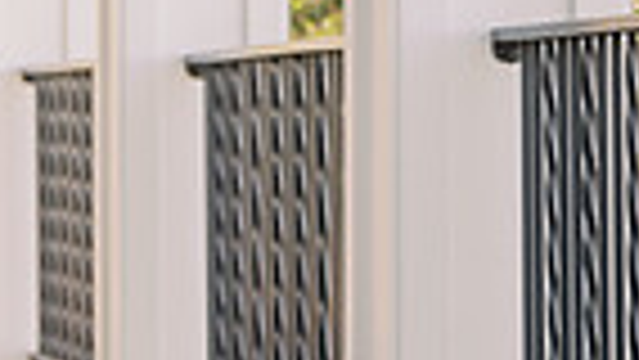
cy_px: 194
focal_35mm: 274
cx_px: -252
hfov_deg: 7.8
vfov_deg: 4.4
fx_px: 4644
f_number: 2.8
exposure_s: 1/200
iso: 100
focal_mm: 64
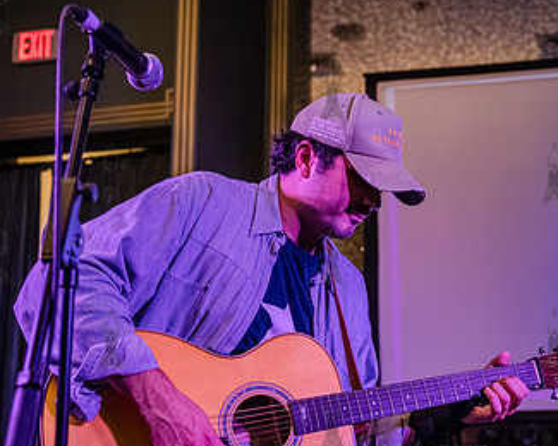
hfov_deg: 31.9
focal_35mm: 59
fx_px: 974
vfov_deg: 25.8
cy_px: 255
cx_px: 330
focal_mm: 35
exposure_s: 1/200
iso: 12800
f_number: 3.2
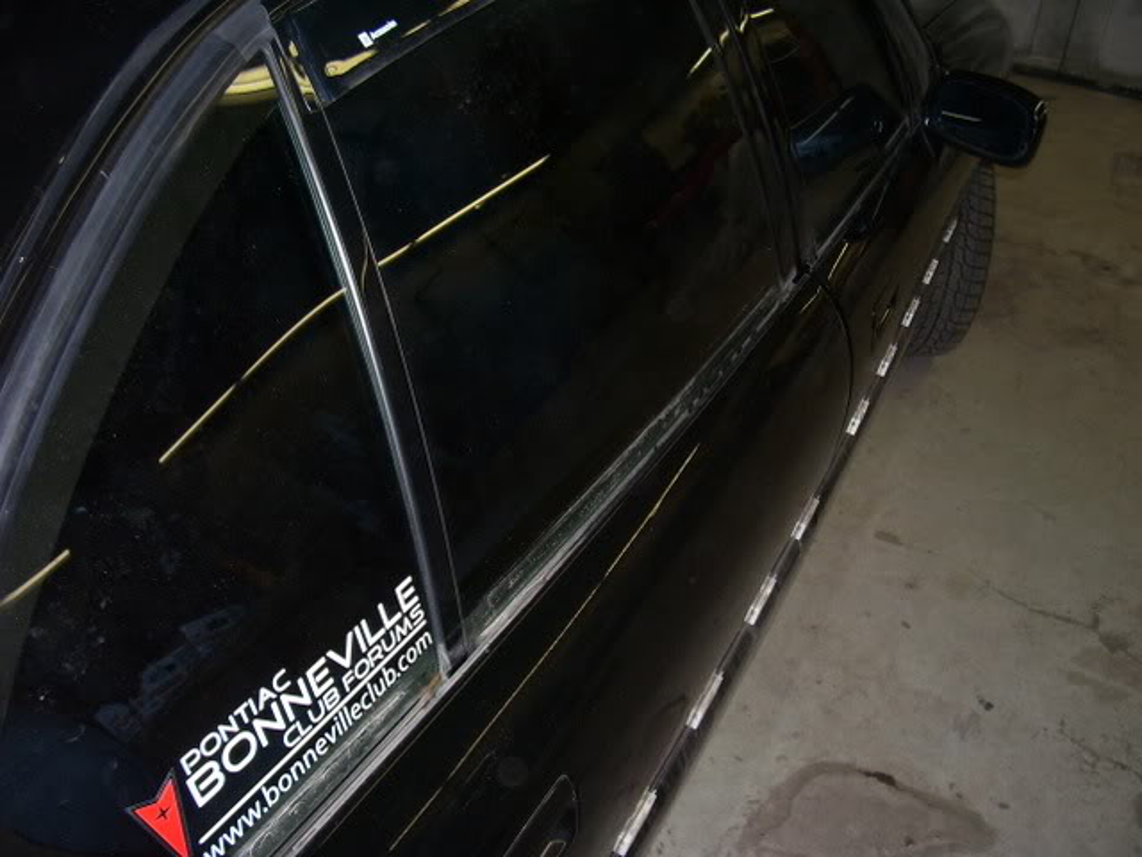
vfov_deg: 41.8
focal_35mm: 34
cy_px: 428
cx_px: 571
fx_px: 1122
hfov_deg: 54.0
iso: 80
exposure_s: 1/60
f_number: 2.7
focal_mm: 5.6
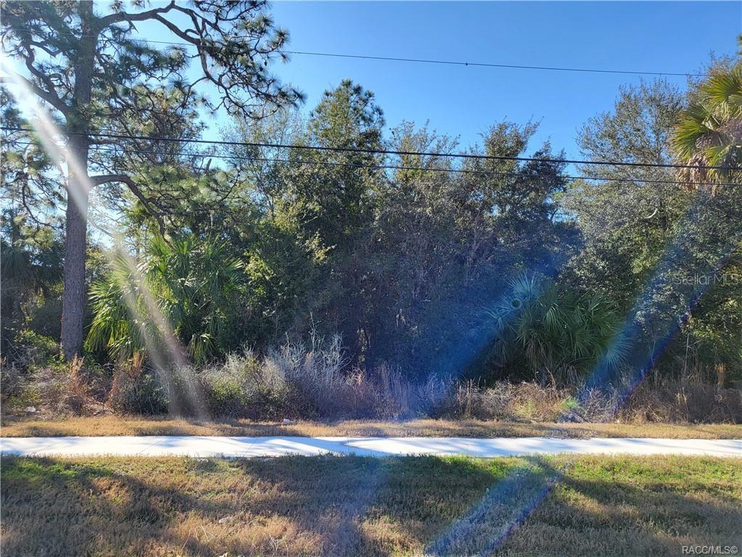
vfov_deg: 53.1
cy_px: 278
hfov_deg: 67.3
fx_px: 557
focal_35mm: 26
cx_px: 371
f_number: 1.8
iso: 50
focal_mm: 4.25
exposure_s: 1/1328
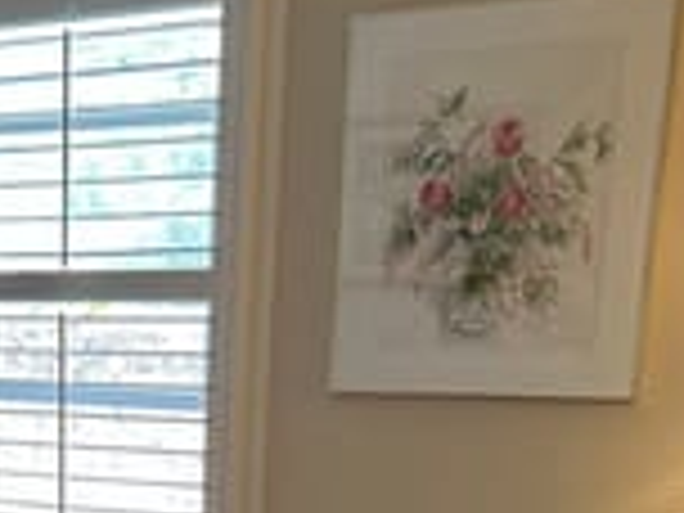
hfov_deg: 29.0
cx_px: 18
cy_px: 616
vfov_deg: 21.6
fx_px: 1245
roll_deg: +0.4
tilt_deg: -17.3
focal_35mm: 63
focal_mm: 6.86
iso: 125
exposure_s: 1/60
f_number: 1.78
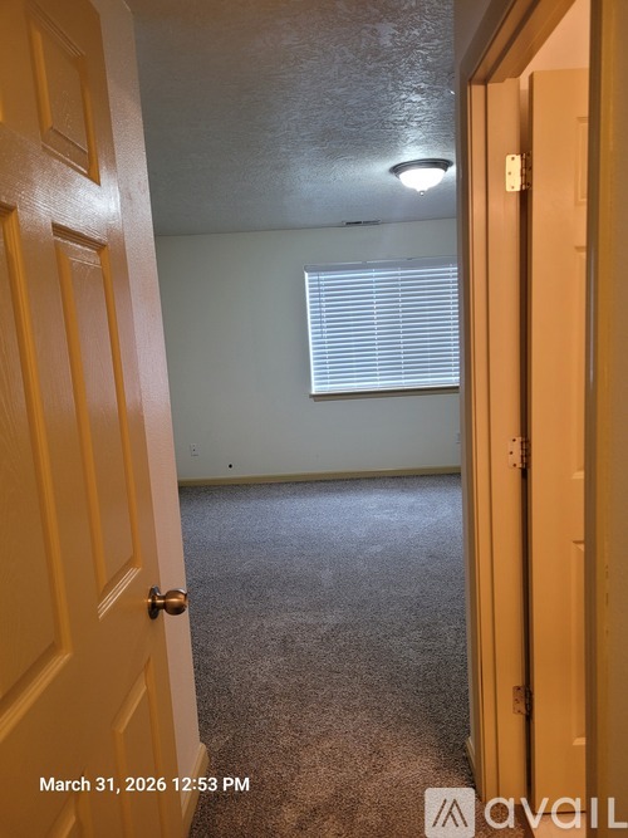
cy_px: 419
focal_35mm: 26
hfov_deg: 53.0
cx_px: 314
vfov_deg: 67.3
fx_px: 629
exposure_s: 1/60
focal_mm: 5.4
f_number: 1.8
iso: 200
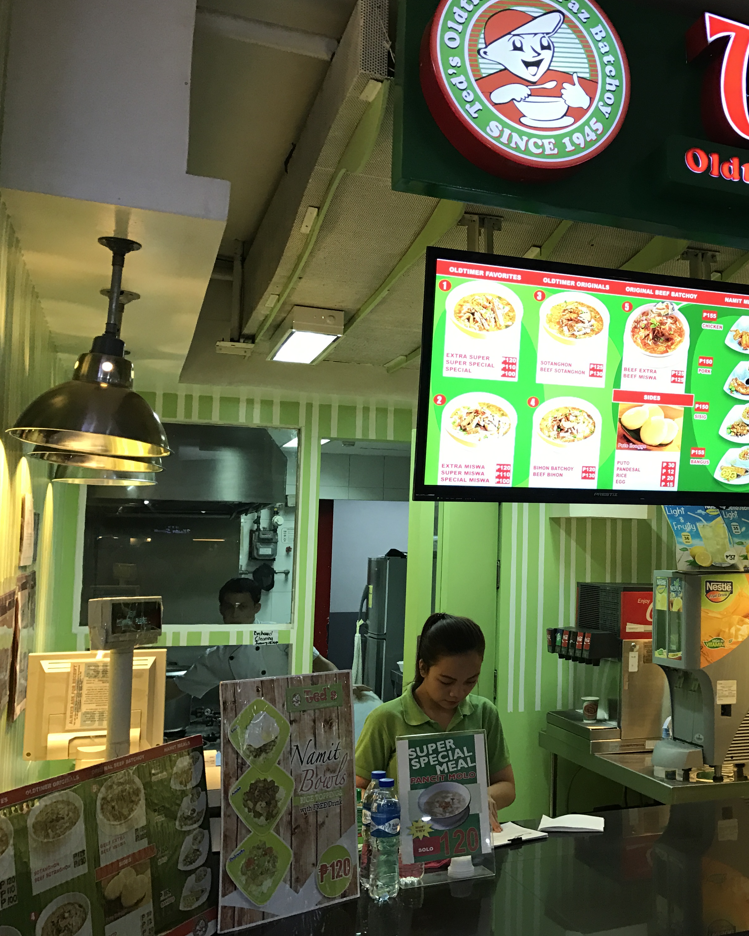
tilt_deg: +4.8
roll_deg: -0.8
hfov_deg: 38.7
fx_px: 1025
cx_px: 595
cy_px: 464
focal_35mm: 37
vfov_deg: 49.1
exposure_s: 1/20
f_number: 1.8
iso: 40
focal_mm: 3.99
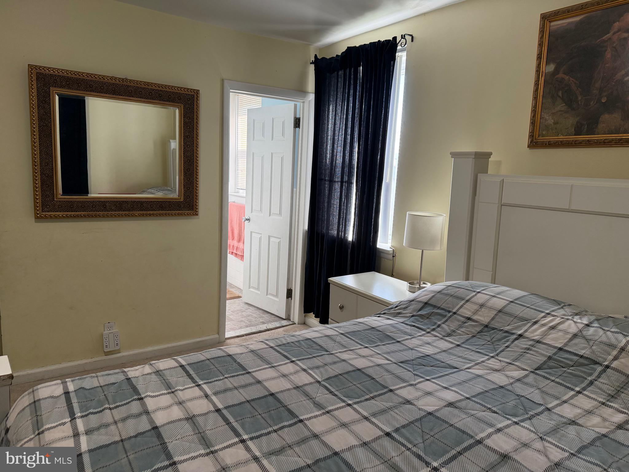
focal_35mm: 24
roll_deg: -2.6
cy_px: 236
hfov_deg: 71.6
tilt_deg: -9.0
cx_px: 314
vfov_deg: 56.8
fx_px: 436
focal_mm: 6.76
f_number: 1.78
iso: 250
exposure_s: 1/120
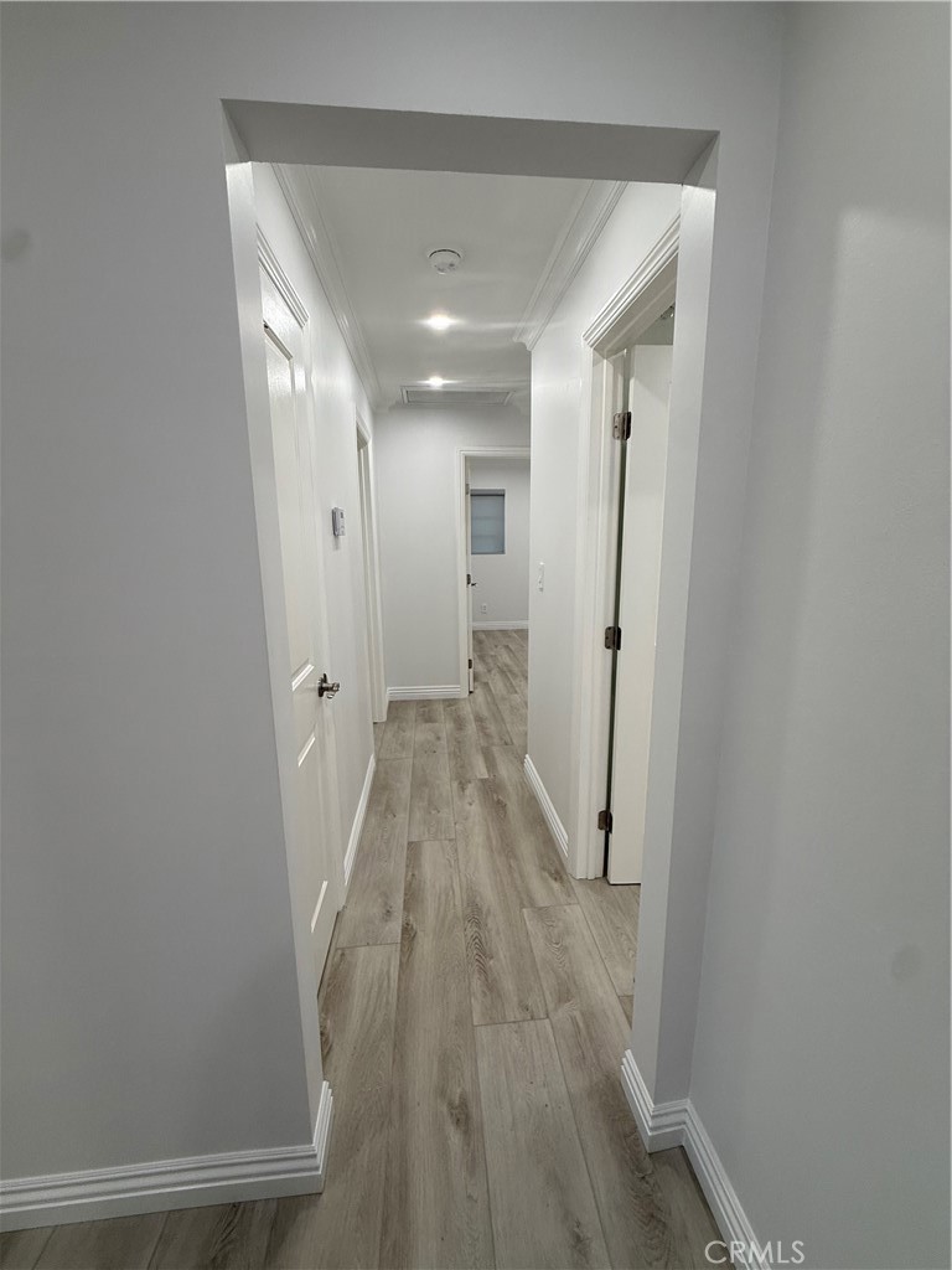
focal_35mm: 14
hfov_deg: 85.7
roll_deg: +0.9
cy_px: 635
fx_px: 513
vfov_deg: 102.1
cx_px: 476
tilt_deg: -10.4
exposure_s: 1/120
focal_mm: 2.22
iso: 100
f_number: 2.2
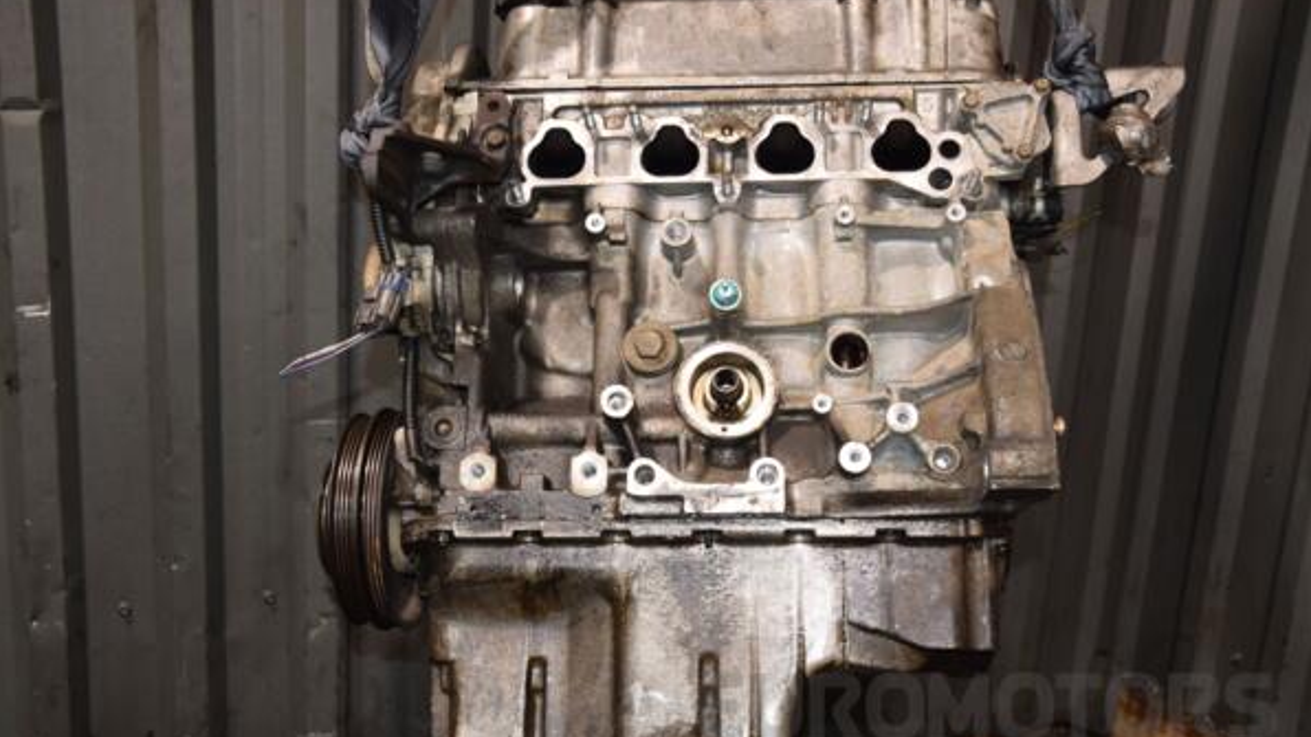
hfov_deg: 51.0
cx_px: 658
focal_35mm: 40
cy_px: 414
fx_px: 1374
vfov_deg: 30.0
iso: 800
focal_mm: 25
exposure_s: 1/60
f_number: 5
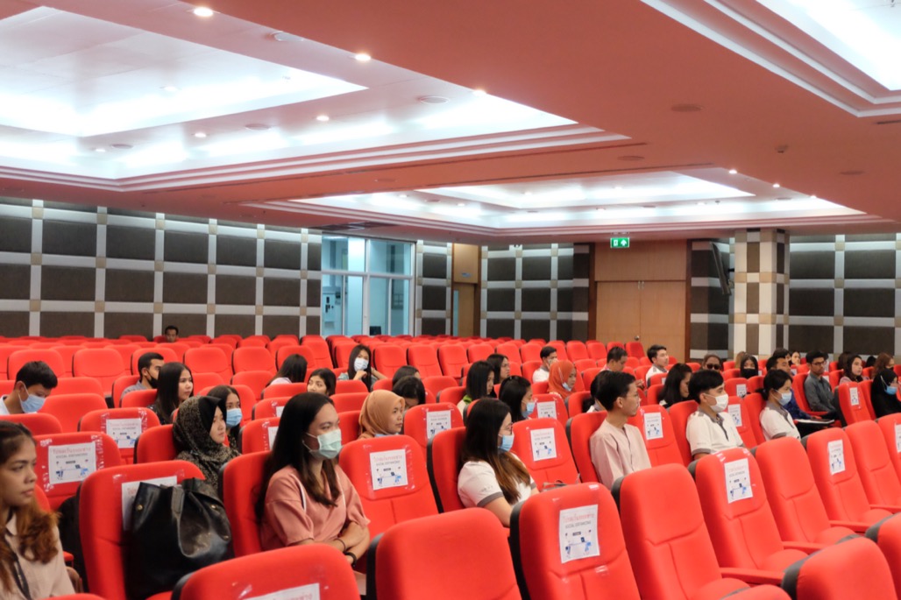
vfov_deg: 31.9
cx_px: 450
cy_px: 300
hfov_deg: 46.4
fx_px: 1051
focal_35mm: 42
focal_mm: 28.2
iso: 5000
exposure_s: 1/160
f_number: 4.5
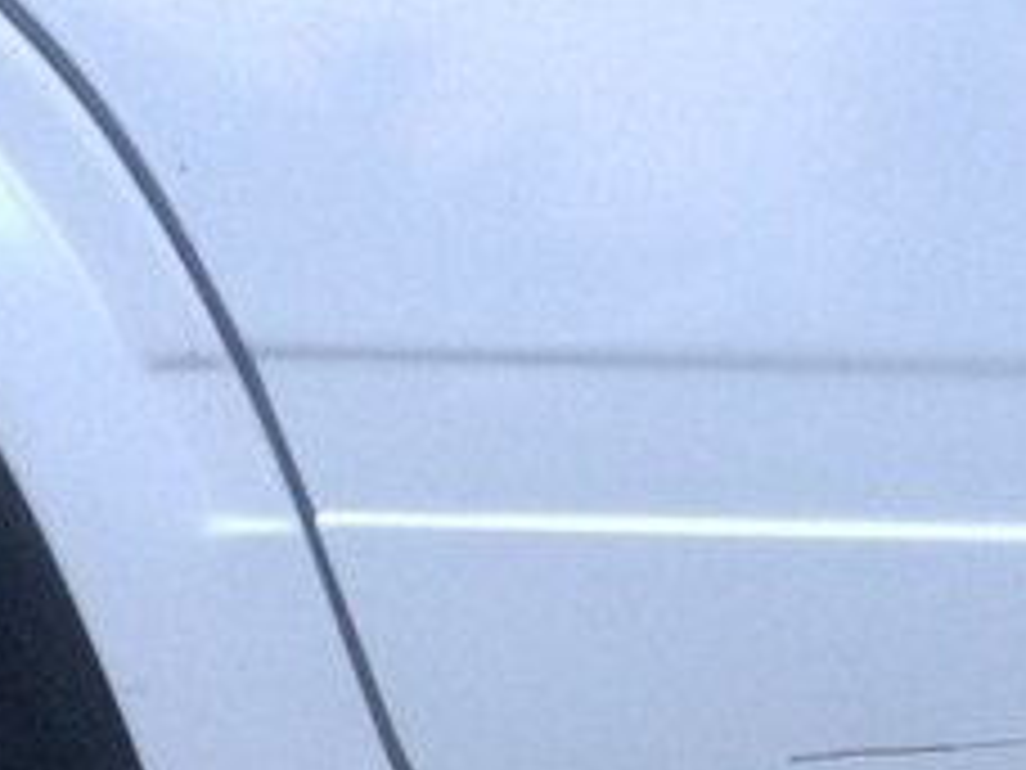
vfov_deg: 16.6
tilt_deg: -2.3
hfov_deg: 22.9
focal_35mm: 84
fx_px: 2490
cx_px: 837
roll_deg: -0.5
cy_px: 993
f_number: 2.2
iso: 250
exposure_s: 1/33
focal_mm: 4.15
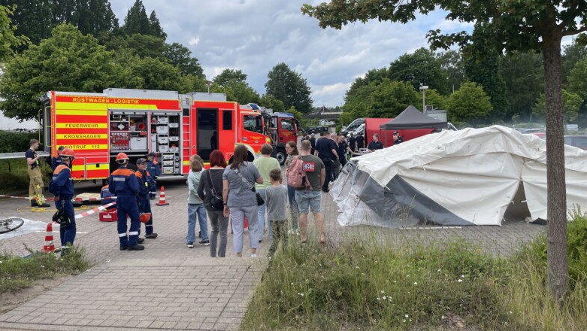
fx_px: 452
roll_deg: +1.3
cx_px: 287
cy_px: 147
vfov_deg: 40.2
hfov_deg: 66.0
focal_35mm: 29
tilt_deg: -2.6
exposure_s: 1/2506
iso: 32
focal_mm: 4.2
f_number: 1.6
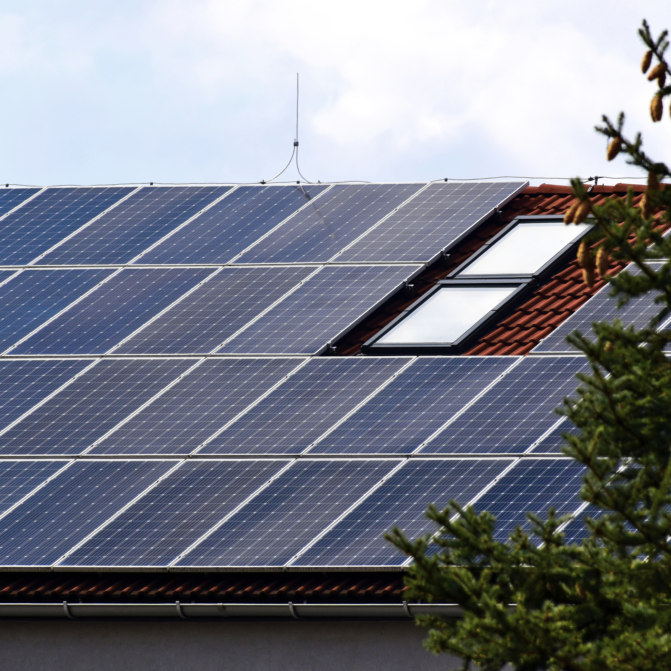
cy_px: 335
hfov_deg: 7.0
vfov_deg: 7.0
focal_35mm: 249
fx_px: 5461
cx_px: 311
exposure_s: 1/800
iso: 250
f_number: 9
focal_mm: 130
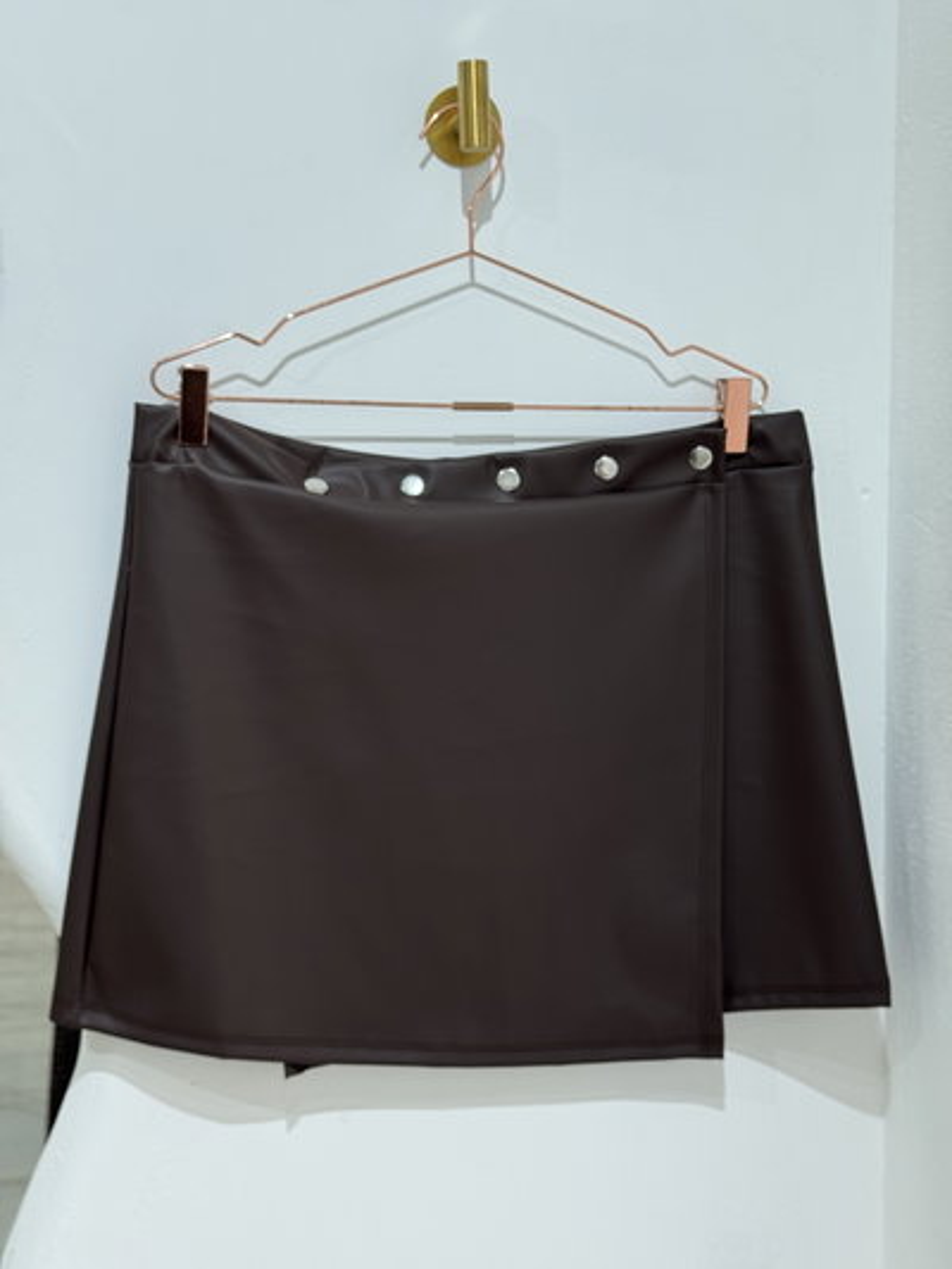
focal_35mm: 48
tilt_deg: -6.9
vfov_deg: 39.6
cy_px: 634
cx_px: 476
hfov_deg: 30.3
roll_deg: +1.5
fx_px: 1759
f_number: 1.78
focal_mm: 6.76
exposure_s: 1/50
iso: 160
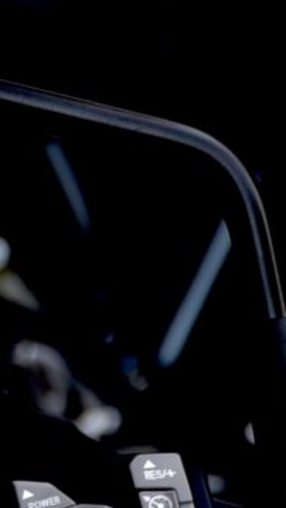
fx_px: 4839
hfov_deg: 3.2
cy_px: 1370
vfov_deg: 5.7
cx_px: 1143
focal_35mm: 359
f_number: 5.6
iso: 100
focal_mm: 48
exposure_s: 1/125
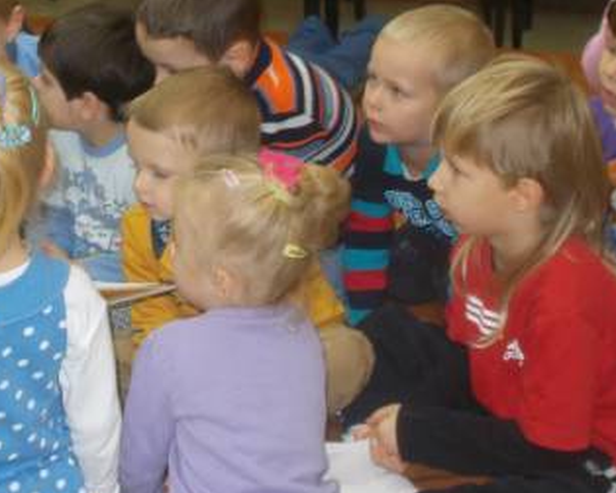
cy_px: 95
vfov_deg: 16.8
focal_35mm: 91
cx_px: 177
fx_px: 1659
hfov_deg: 20.9
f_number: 3.9
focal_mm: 6.9
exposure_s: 1/30
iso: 250
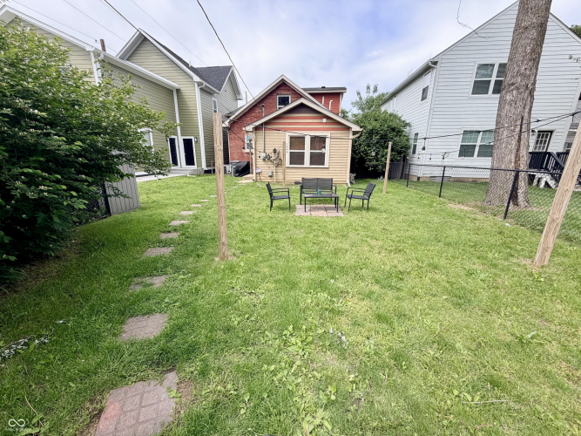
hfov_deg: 102.1
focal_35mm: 14
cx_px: 290
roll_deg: -0.8
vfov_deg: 85.7
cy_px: 218
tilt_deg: -15.3
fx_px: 235
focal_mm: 2.22
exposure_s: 1/625
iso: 40
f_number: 2.2
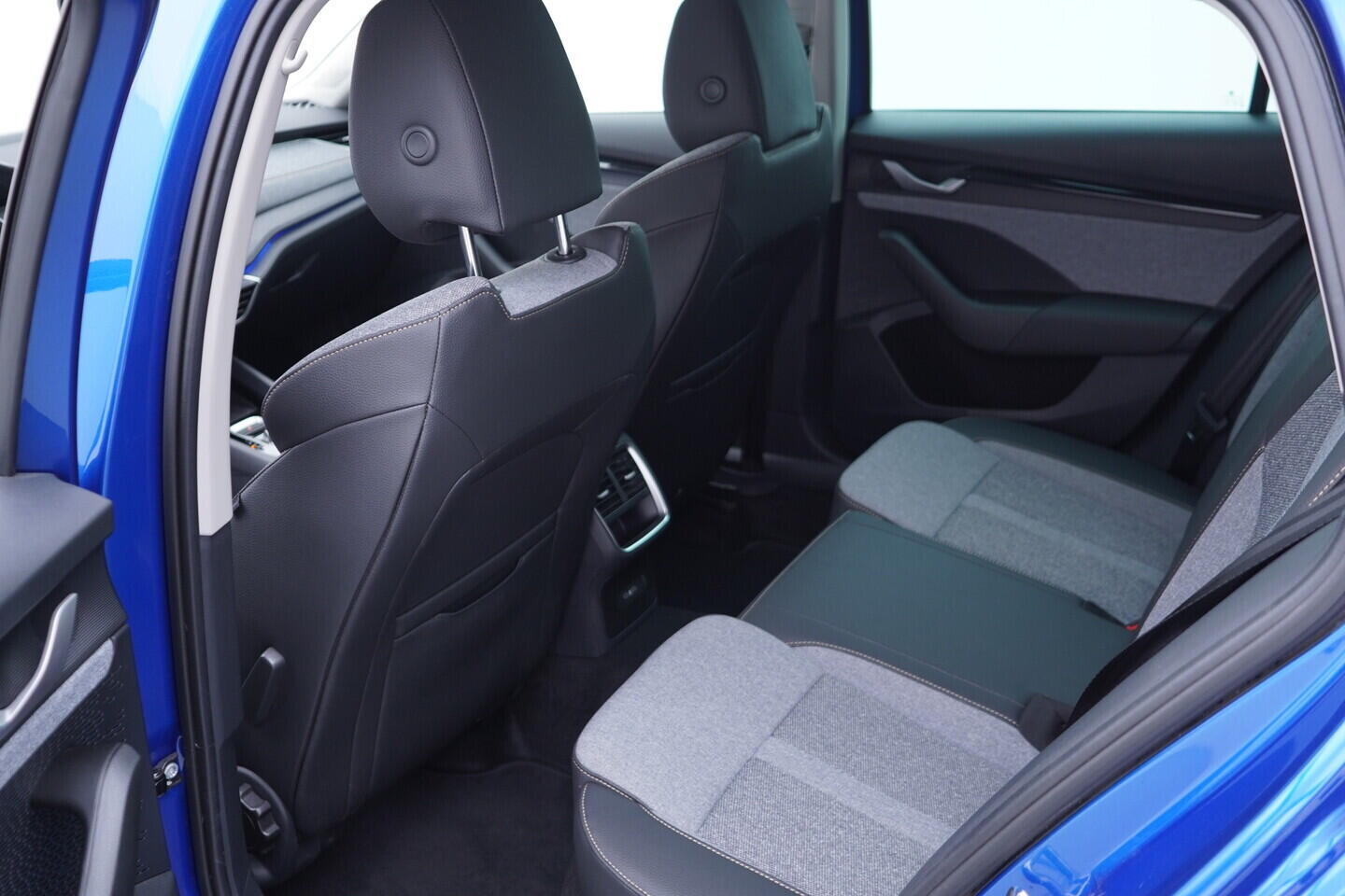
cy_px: 448
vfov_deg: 36.9
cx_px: 672
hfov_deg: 53.1
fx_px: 1345
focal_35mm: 36
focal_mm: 24
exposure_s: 1/40
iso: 250
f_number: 2.8
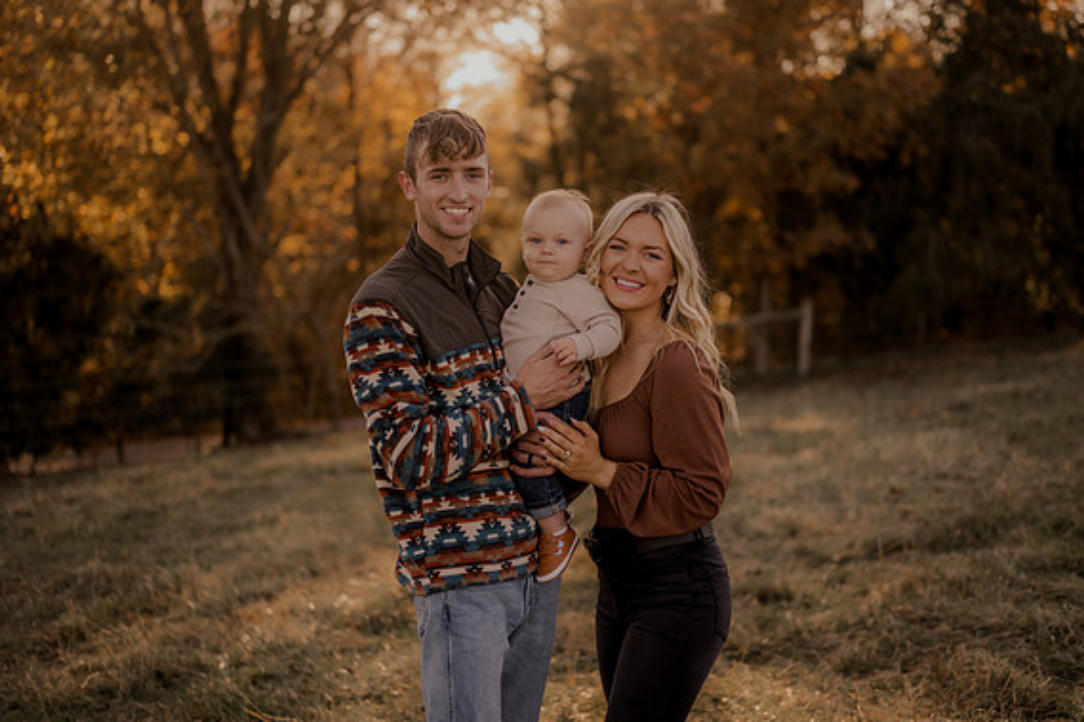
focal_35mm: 51
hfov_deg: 38.9
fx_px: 1535
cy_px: 367
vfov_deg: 26.5
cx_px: 545
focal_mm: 50
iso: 250
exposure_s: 1/1600
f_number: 1.8
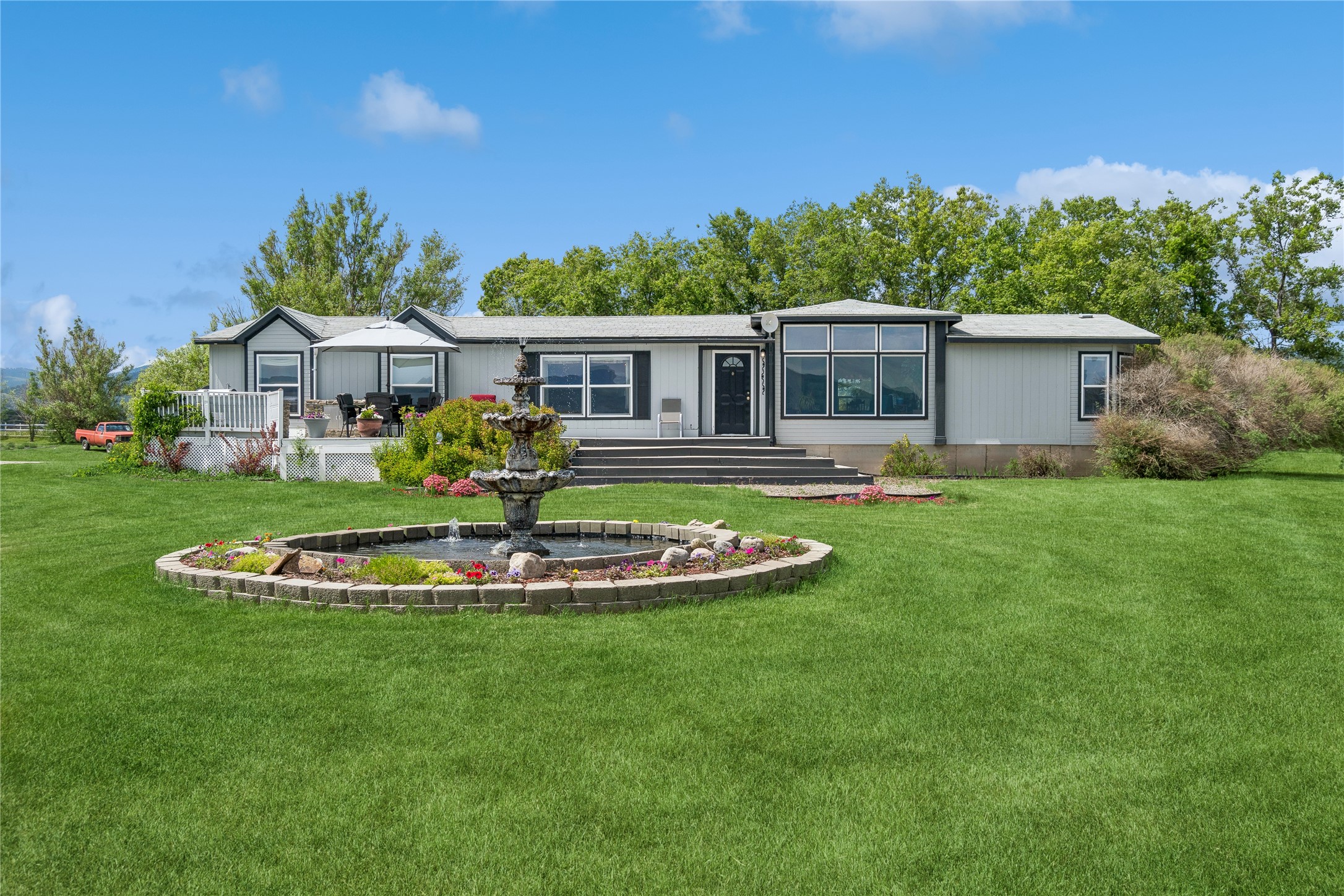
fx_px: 1232
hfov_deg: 57.2
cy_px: 448
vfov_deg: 40.0
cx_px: 672
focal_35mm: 33
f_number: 6.3
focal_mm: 22
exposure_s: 1/800
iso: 100
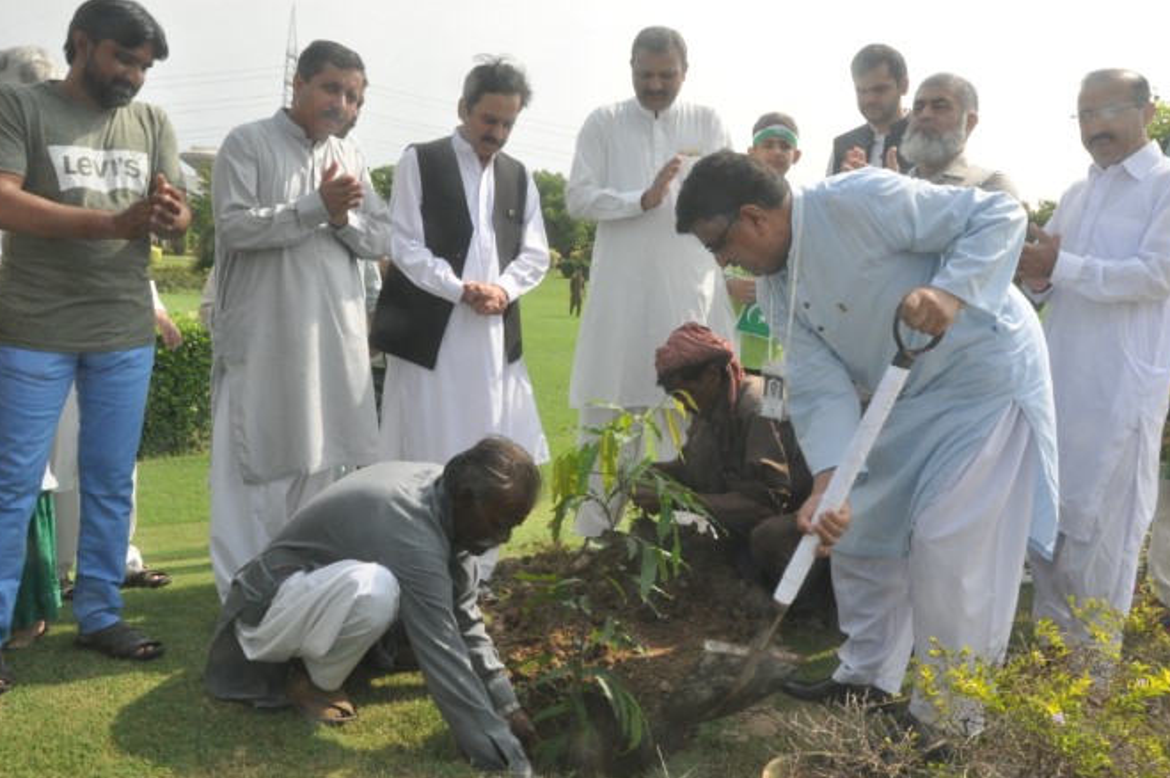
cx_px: 629
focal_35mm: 35
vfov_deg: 38.2
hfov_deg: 55.0
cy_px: 380
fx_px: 1122
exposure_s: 1/200
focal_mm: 21
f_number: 25
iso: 1000
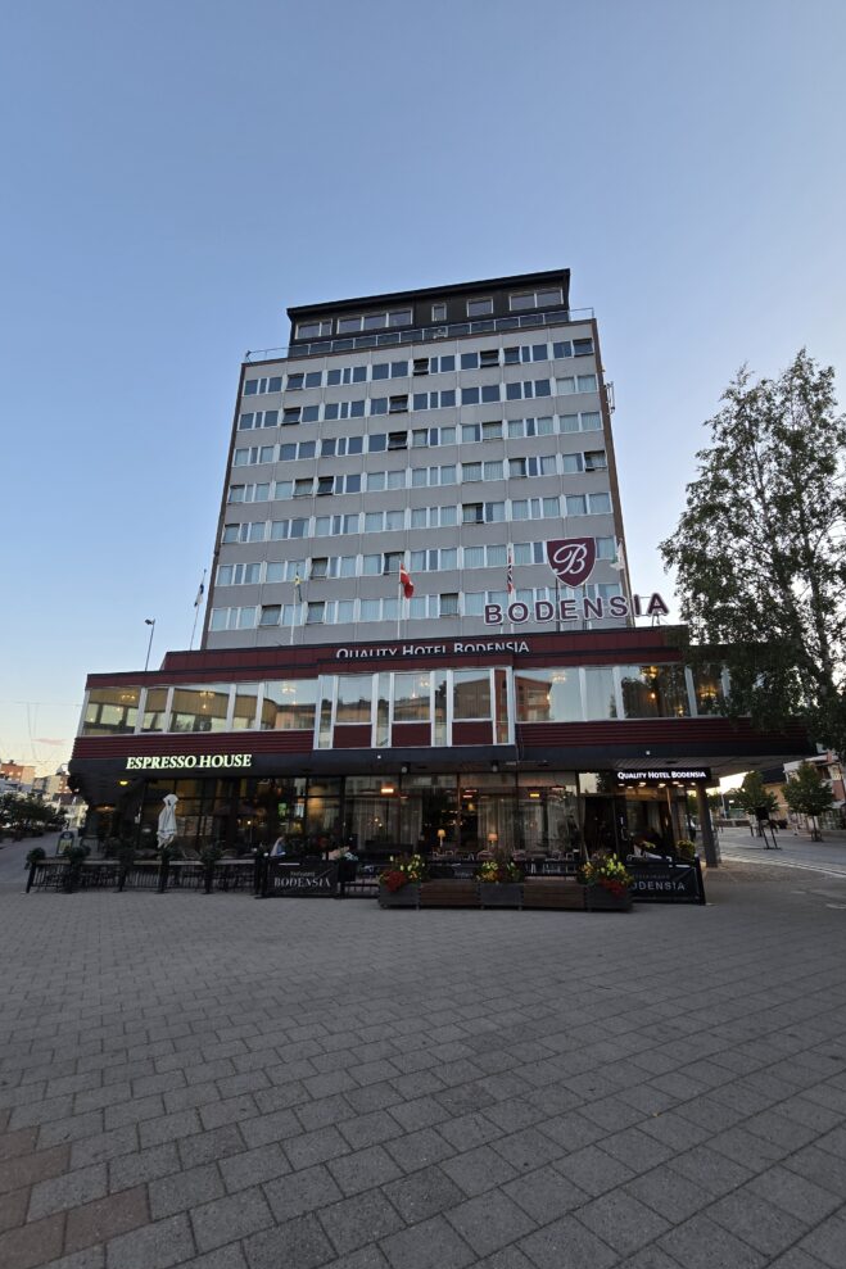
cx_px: 442
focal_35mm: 14
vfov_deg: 104.3
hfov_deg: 81.1
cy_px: 645
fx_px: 494
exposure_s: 1/100
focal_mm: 2.2
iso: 50
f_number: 2.2
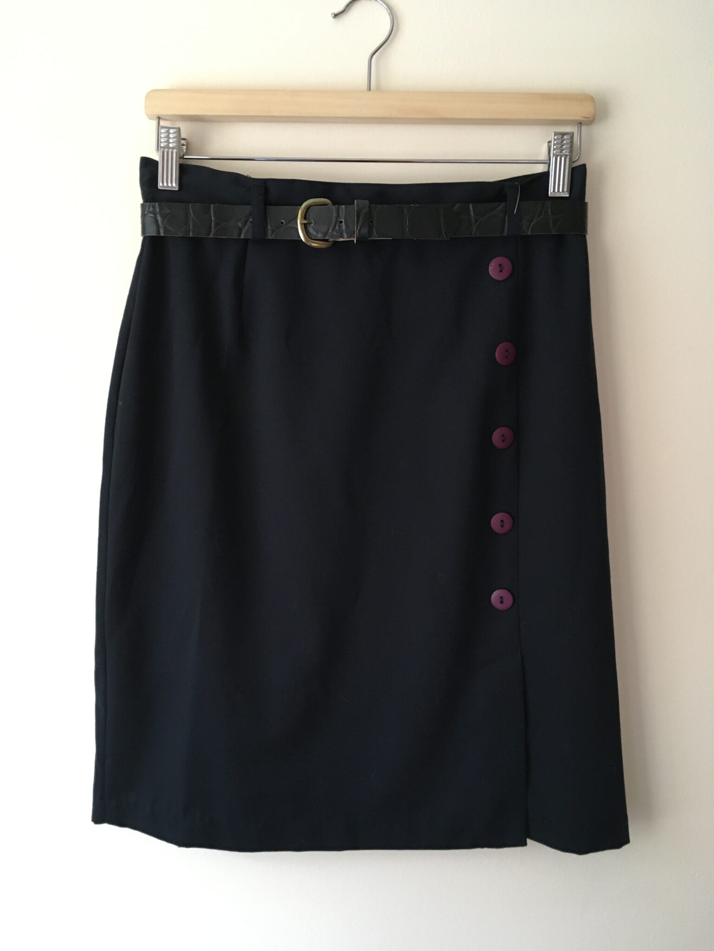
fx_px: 798
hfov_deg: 48.2
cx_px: 357
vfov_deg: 61.7
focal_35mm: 29
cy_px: 476
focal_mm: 4.15
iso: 125
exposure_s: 1/30
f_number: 2.2
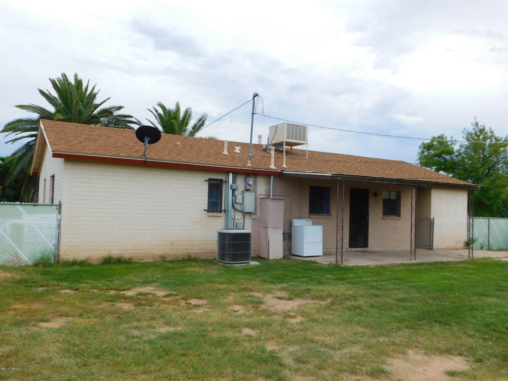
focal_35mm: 30
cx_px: 254
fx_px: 440
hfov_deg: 60.0
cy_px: 190
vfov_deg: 46.8
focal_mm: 5.3
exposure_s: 1/640
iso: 125
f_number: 3.2
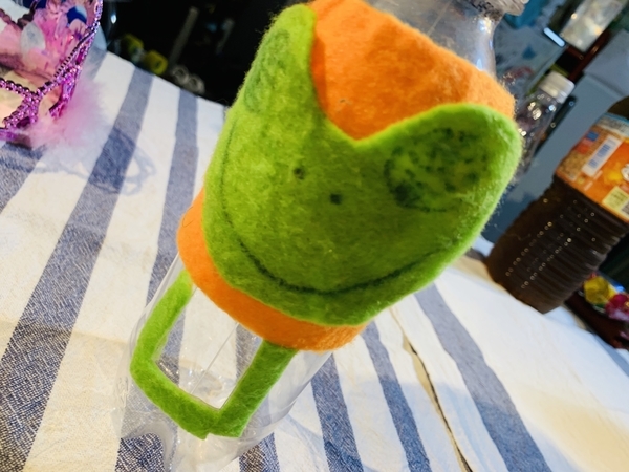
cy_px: 236
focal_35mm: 26
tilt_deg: -21.9
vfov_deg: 53.1
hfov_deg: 67.3
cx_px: 314
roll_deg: -35.1
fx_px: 472
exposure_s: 1/51
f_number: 1.8
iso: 100
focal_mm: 4.25
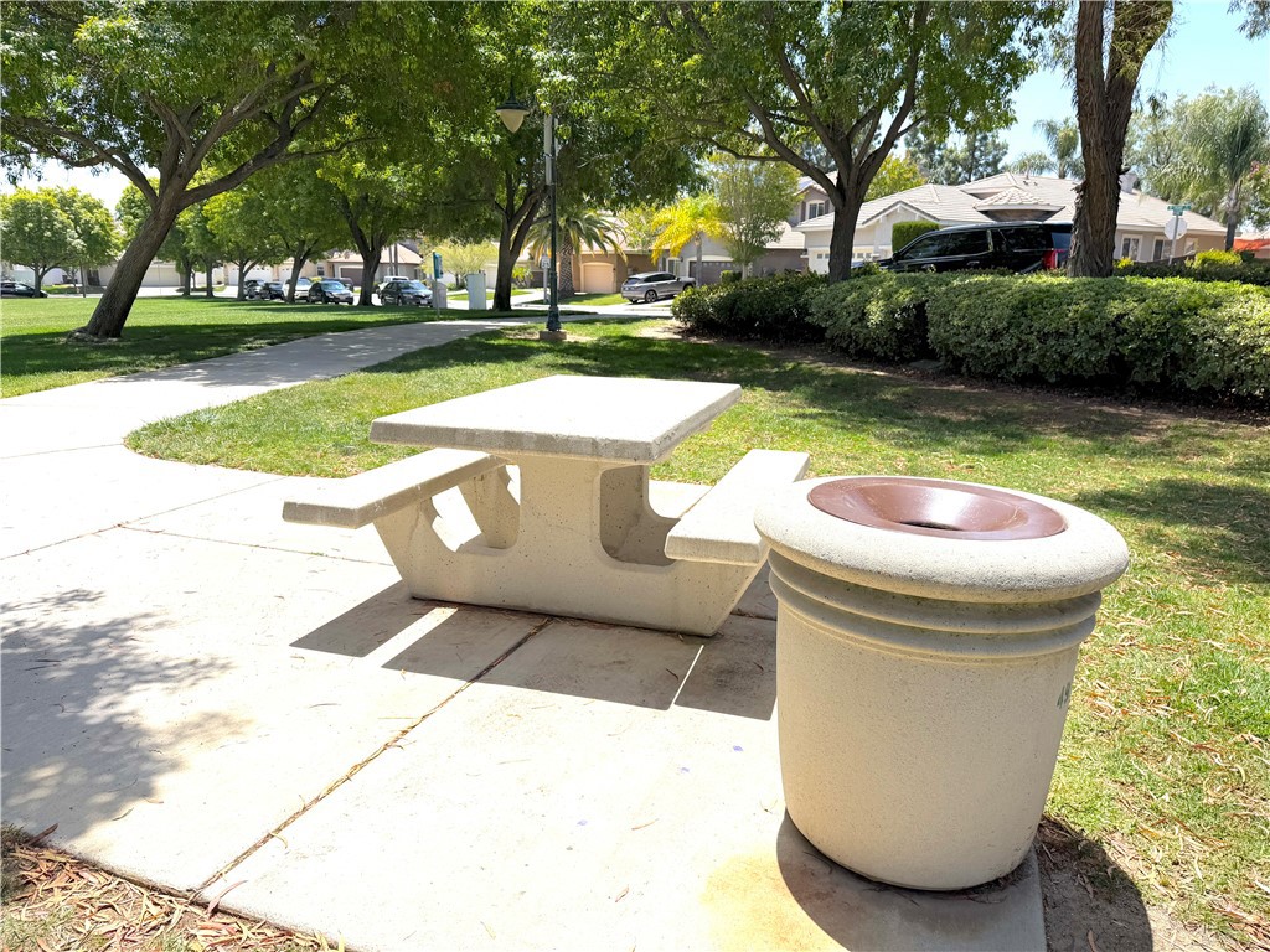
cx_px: 635
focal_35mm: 24
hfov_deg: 71.6
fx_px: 881
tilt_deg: -9.0
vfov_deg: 56.8
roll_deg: +2.1
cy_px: 476
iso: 80
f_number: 1.78
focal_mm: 6.76
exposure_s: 1/5319
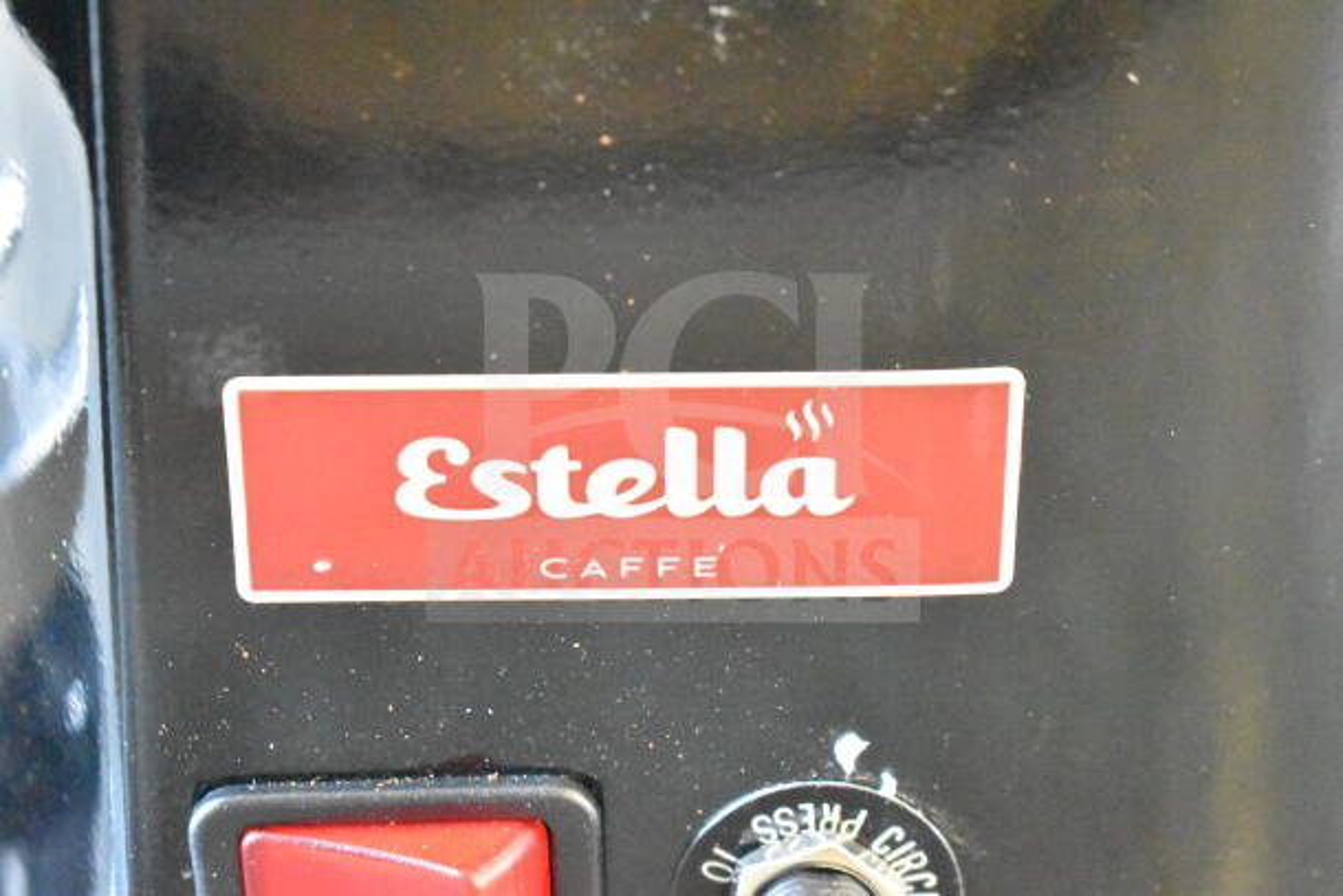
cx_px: 672
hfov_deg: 26.0
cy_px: 448
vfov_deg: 17.5
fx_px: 2910
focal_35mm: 78
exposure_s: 1/50
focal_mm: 52
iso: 25600
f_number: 5.6
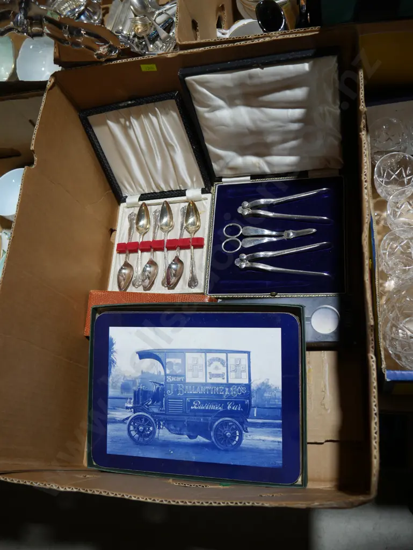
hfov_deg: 46.8
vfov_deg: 59.9
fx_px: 477
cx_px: 206
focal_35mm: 30
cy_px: 275
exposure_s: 1/100
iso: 200
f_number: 3.6
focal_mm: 15
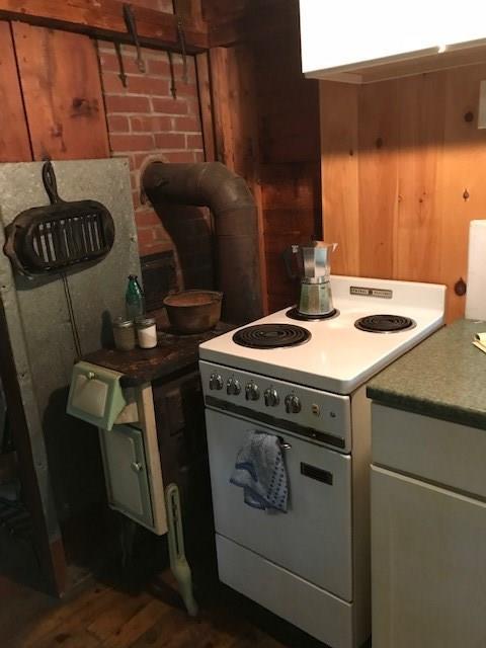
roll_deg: +4.7
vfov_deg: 63.4
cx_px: 243
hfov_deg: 49.7
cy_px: 324
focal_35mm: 28
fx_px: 524
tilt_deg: -18.4
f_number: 1.8
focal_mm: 3.99
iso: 100
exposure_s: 1/6
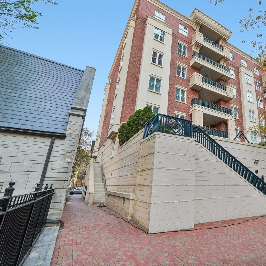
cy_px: 128
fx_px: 174
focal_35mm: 20
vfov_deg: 74.8
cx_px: 201
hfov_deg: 69.6
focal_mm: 10
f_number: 8
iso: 125
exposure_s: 1/30
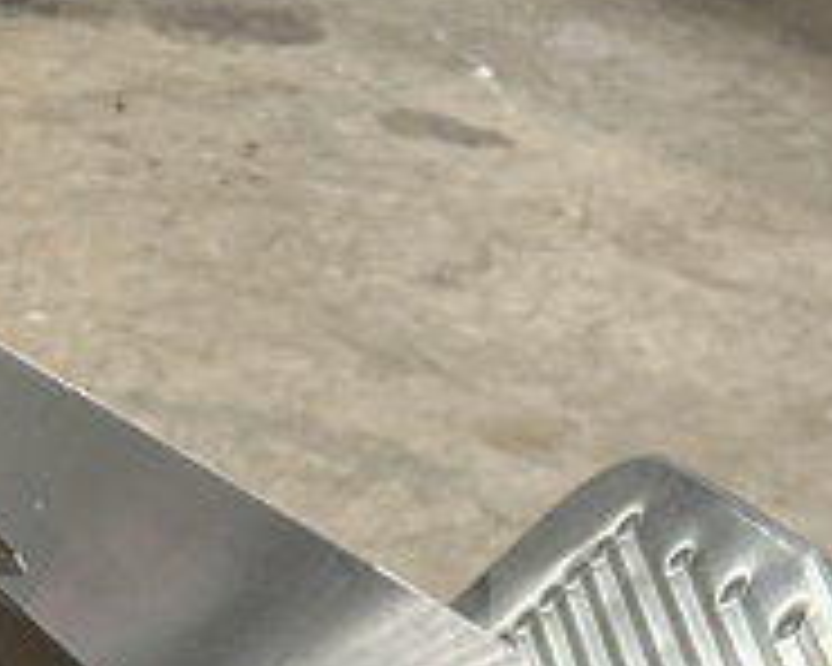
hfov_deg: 18.6
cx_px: 526
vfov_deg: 11.6
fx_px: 2536
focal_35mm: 103
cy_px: 1726
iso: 320
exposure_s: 1/60
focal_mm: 6.86
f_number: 1.78
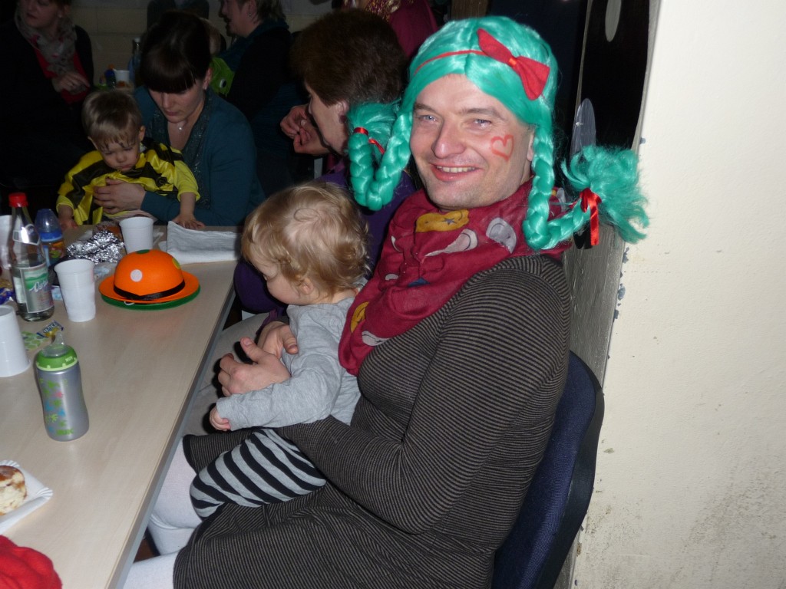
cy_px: 294
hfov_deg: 51.4
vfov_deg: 39.7
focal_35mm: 36
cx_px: 393
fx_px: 817
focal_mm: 6
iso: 125
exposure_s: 1/30
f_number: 3.7
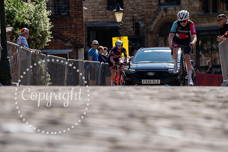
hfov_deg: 10.3
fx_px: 1267
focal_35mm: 200
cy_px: 76
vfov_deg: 6.9
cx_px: 114
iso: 100
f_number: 3.5
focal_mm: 200
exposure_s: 1/1000
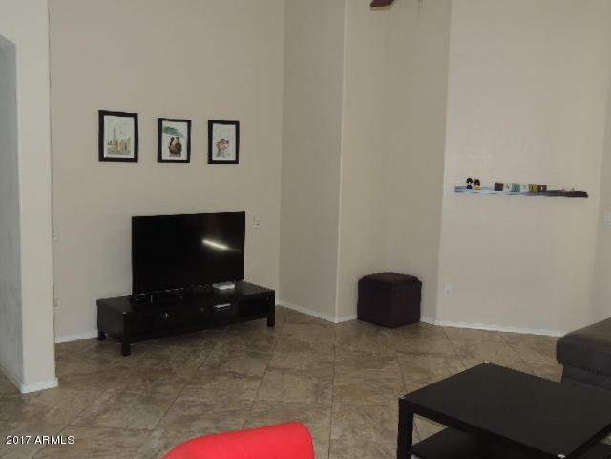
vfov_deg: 42.9
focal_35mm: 33
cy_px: 230
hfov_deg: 55.4
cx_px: 306
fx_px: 582
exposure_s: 1/30
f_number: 3.2
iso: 200
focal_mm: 5.8
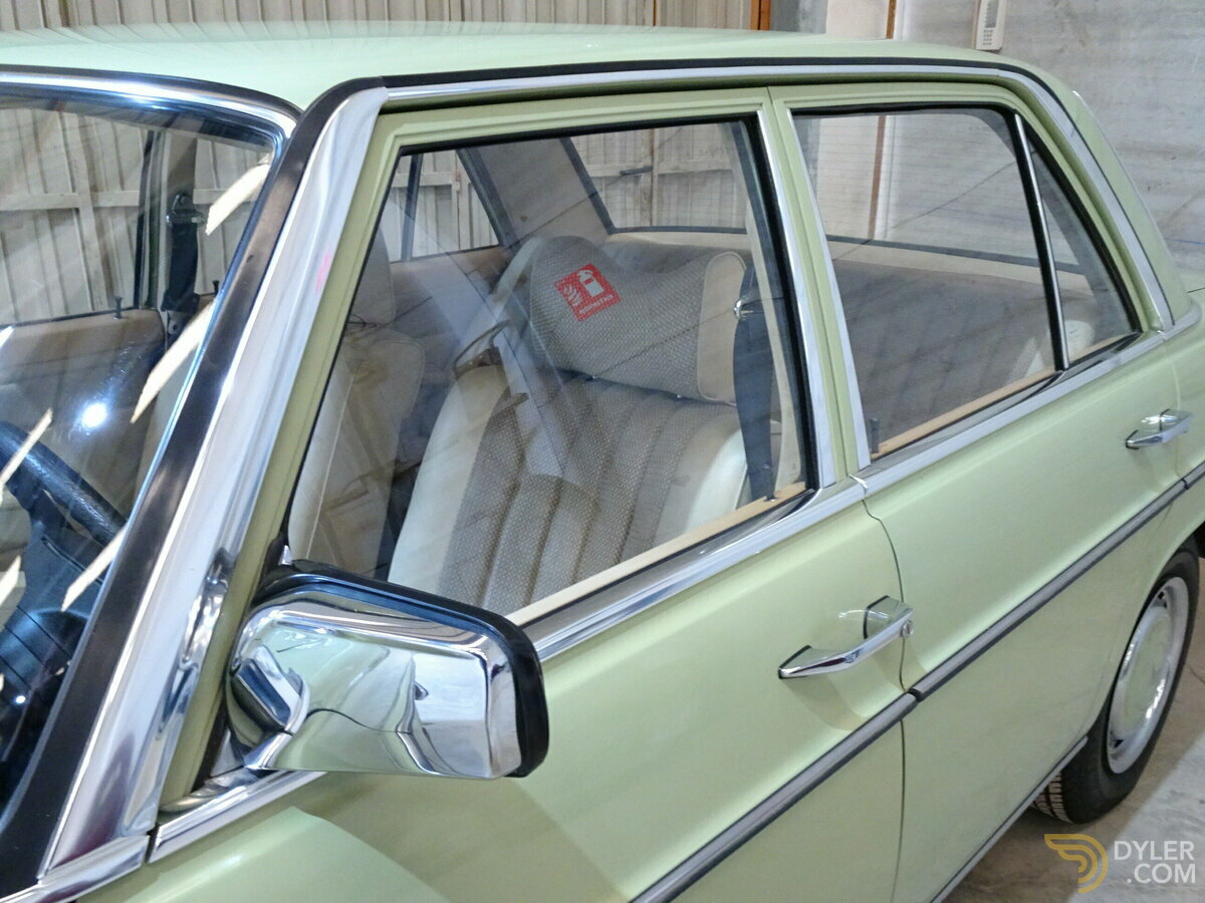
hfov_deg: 56.8
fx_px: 1114
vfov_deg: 44.2
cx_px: 602
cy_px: 452
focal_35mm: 32
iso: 800
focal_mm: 5.43
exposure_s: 1/13
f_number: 4
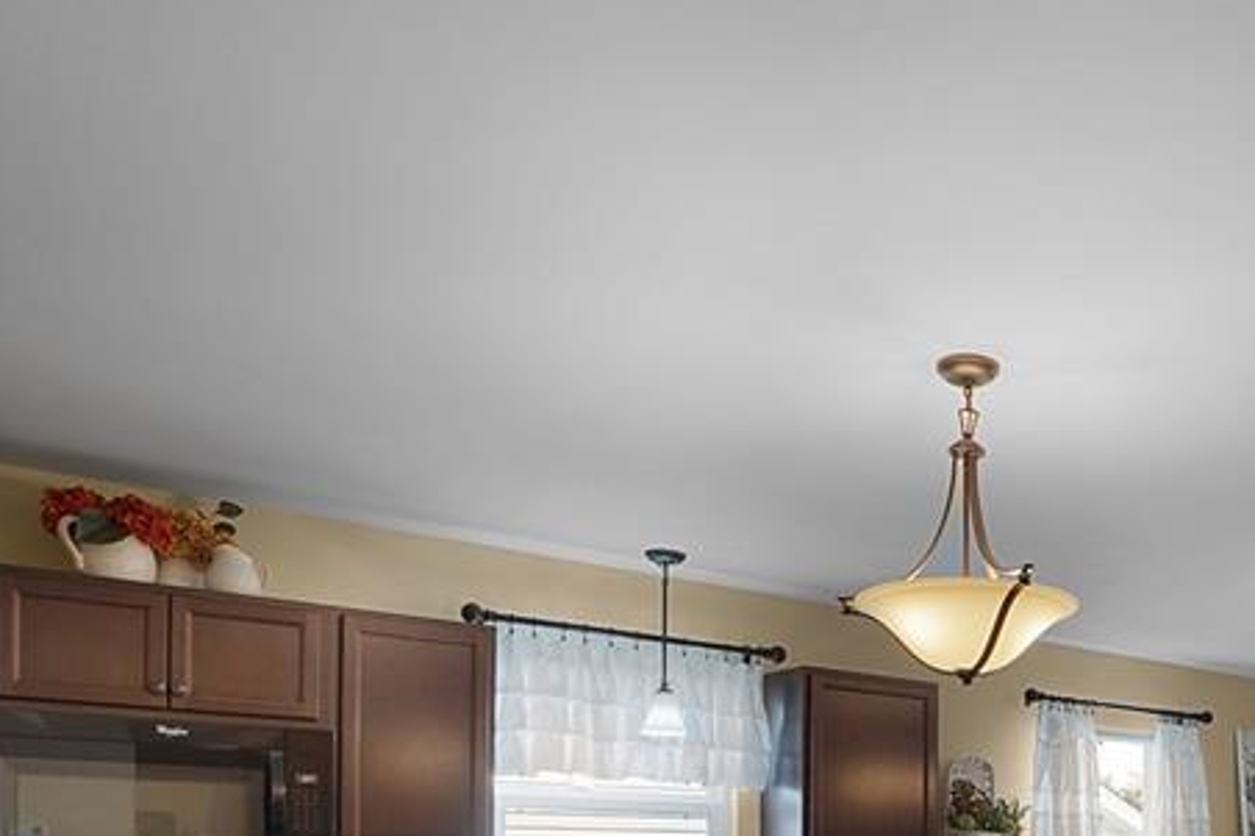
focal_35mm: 34
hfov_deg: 50.7
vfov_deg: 34.3
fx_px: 1185
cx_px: 1083
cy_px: 889
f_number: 9
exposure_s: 1/6
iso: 200
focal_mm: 10
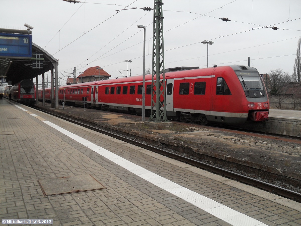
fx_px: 304
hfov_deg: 52.6
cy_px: 113
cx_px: 150
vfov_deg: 40.7
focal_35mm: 35
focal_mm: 6.2
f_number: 2.8
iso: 100
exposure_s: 1/250
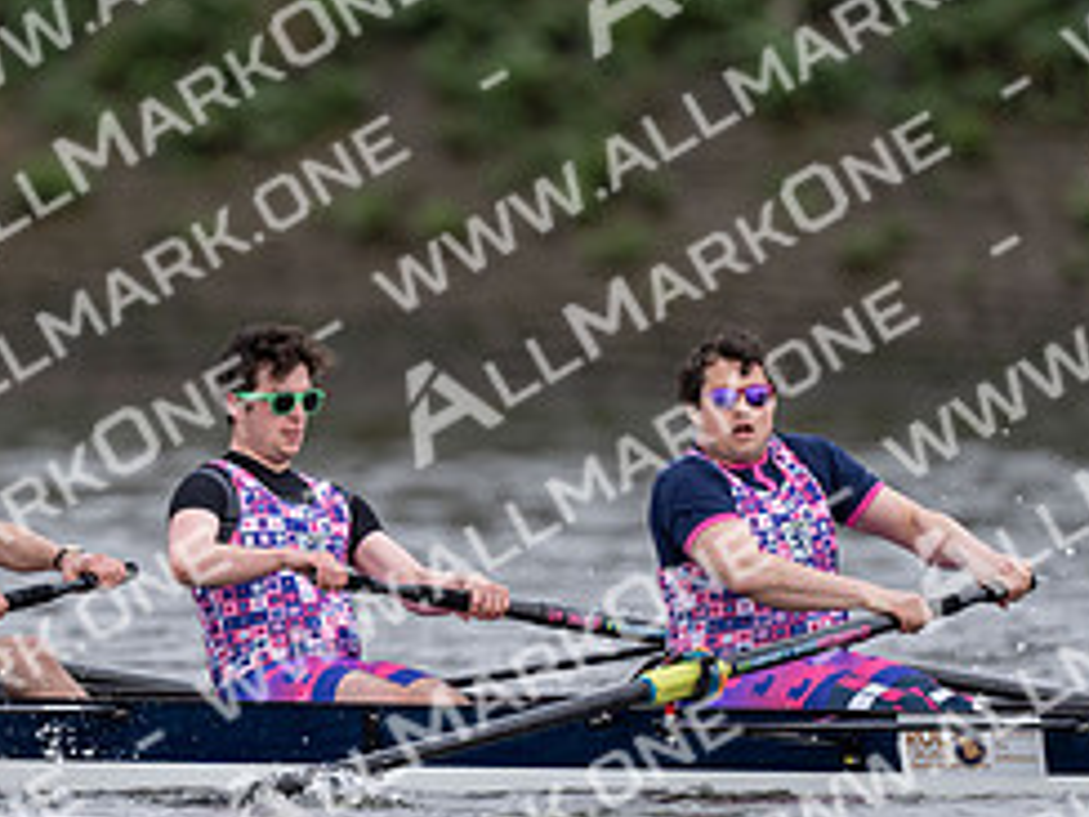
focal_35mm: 1370
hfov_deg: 1.4
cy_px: 560
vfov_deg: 1.1
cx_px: 308
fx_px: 43099
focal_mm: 600
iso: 400
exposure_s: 1/1250
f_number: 4
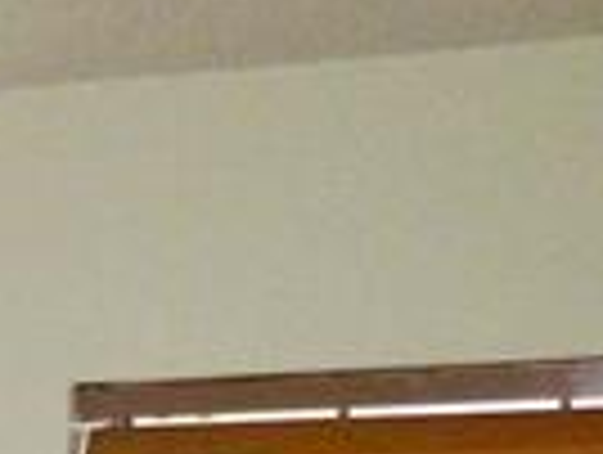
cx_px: -436
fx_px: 3333
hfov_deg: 9.9
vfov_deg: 6.9
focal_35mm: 191
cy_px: 1420
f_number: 3.1
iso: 400
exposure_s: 1/30
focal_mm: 4.5
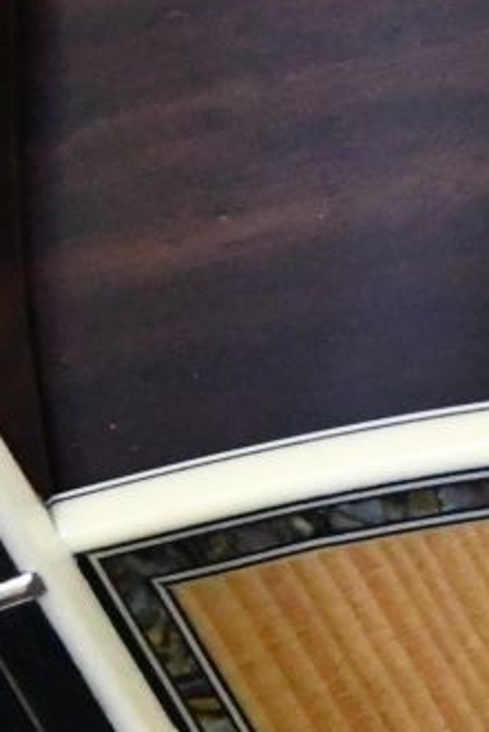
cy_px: 820
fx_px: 19050
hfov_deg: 1.5
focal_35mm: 936
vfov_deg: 2.2
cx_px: 119
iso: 11400
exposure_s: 1/250
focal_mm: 135
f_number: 5.6
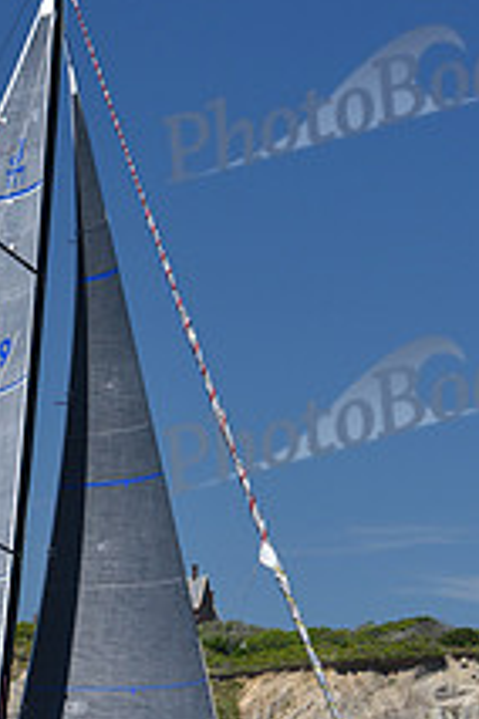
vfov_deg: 8.9
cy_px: 631
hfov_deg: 5.9
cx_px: -12
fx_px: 4610
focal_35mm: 231
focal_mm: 85
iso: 250
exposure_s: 1/800
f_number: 5
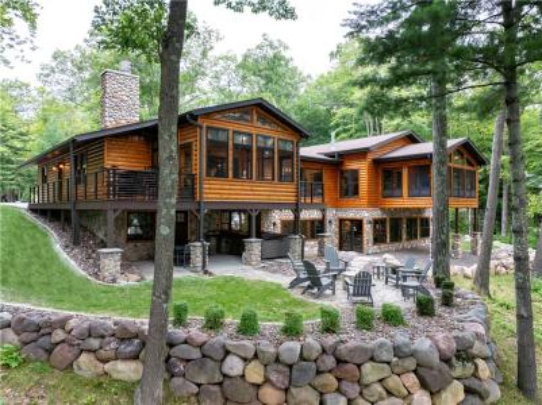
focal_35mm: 24
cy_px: 202
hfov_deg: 71.6
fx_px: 375
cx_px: 271
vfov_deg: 56.7
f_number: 2.8
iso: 420
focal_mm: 12.29
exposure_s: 1/320
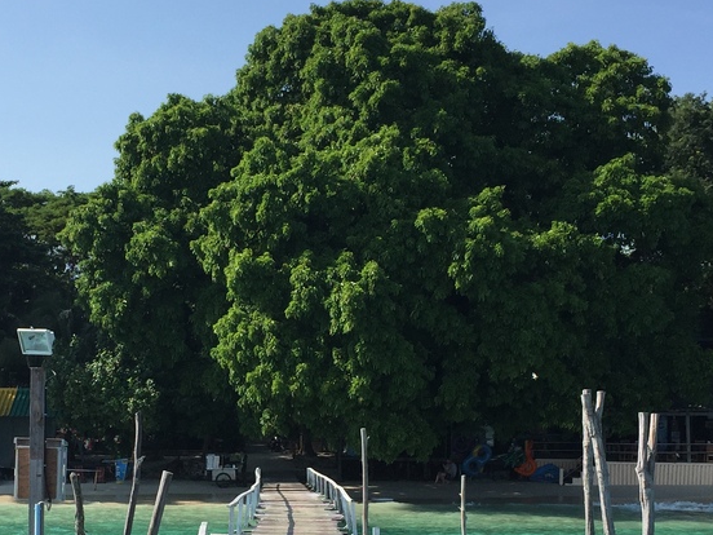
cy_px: 404
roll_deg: -1.2
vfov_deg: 23.0
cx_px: 231
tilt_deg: +2.0
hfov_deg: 30.5
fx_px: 1298
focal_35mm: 63
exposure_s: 1/1883
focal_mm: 4.15
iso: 32
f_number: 2.2
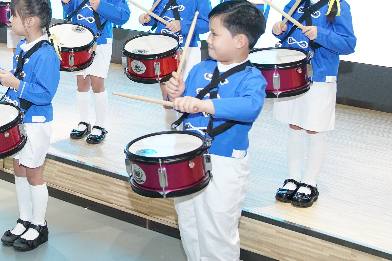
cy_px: 21
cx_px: 12
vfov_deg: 18.6
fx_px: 784
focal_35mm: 72
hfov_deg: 26.7
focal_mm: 32
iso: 2500
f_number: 3.5
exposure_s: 1/200
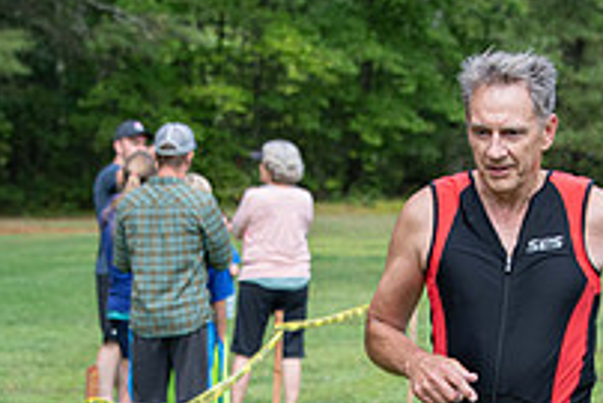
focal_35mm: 201
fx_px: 3369
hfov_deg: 10.2
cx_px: 313
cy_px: 428
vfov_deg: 6.8
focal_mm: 70
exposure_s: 1/640
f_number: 4.5
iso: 320
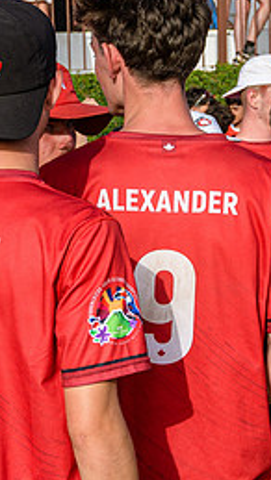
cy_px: 312
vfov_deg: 17.4
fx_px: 1569
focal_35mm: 123
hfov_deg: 9.9
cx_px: 104
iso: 125
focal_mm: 28
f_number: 5.6
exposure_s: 1/500
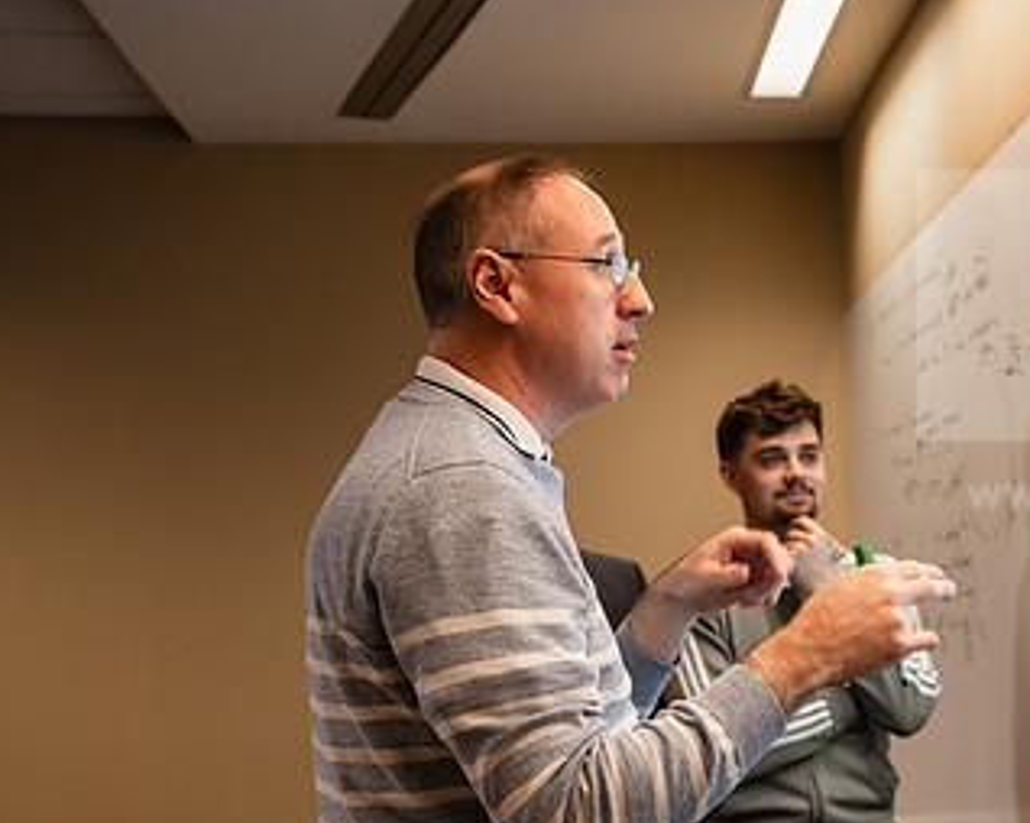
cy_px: 562
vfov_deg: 21.1
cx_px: 819
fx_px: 2194
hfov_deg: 26.0
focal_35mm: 72
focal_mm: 42
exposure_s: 1/160
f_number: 3.5
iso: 800
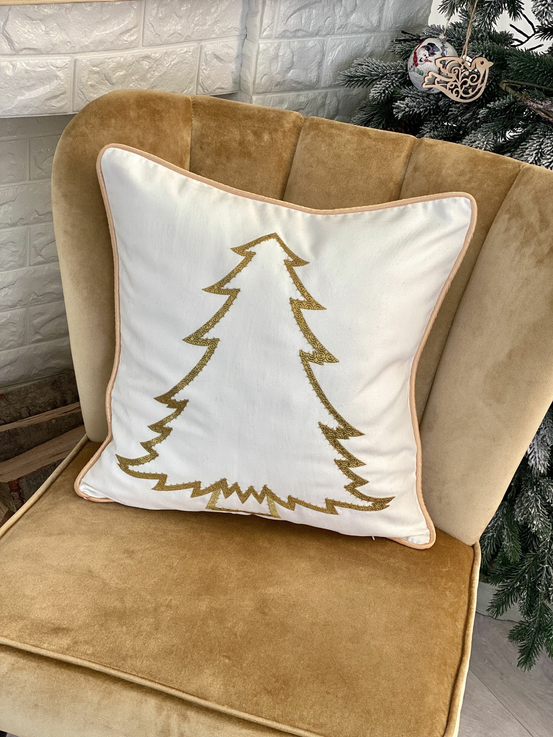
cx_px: 276
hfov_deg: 28.0
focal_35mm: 52
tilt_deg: -31.1
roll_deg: -8.4
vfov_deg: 36.8
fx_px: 1108
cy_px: 368
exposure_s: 1/122
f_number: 2
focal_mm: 6
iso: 50
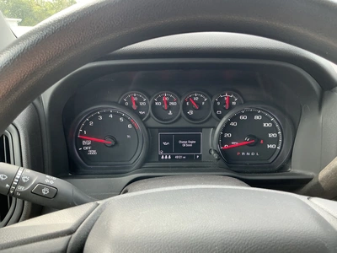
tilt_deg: -18.5
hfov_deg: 63.4
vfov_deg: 49.7
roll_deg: +1.0
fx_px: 273
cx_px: 168
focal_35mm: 28
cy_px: 126
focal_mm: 3
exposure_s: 1/122
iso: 50
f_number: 1.8
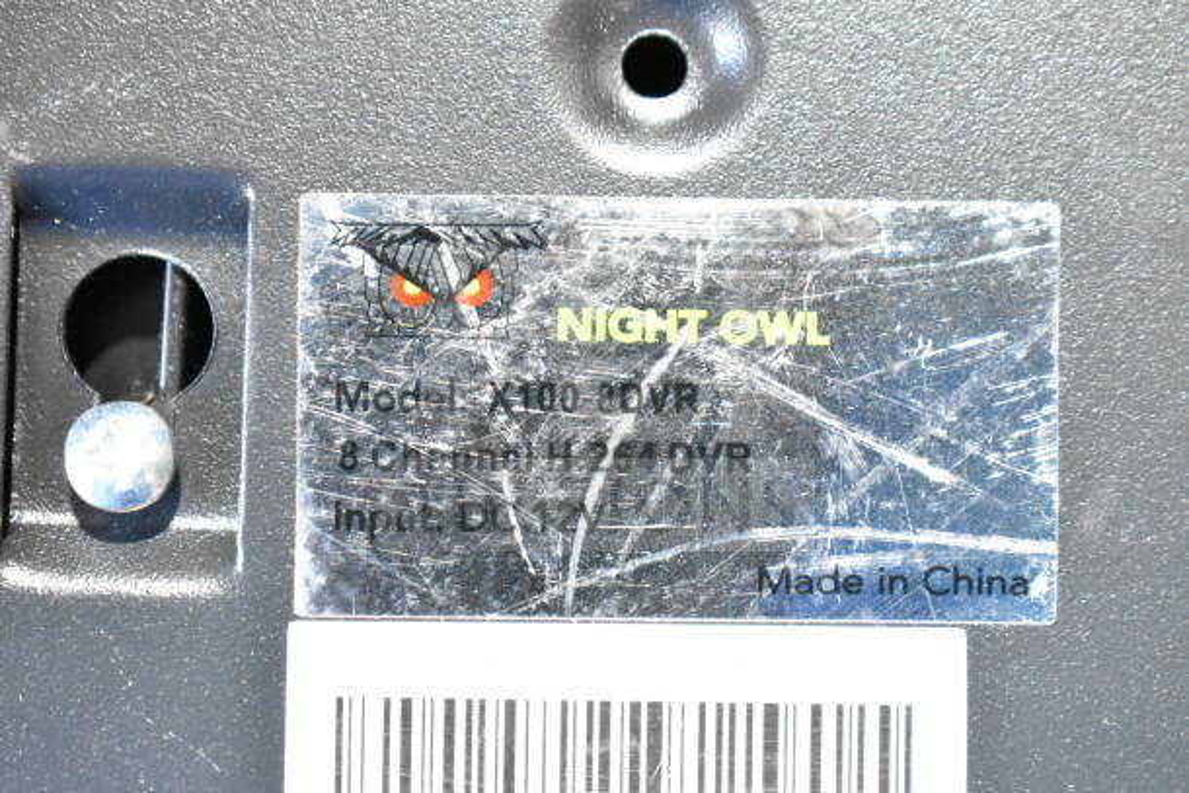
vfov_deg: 16.6
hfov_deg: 24.6
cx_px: 594
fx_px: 2725
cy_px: 396
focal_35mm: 82
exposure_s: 1/100
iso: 10000
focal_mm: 55
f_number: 5.6
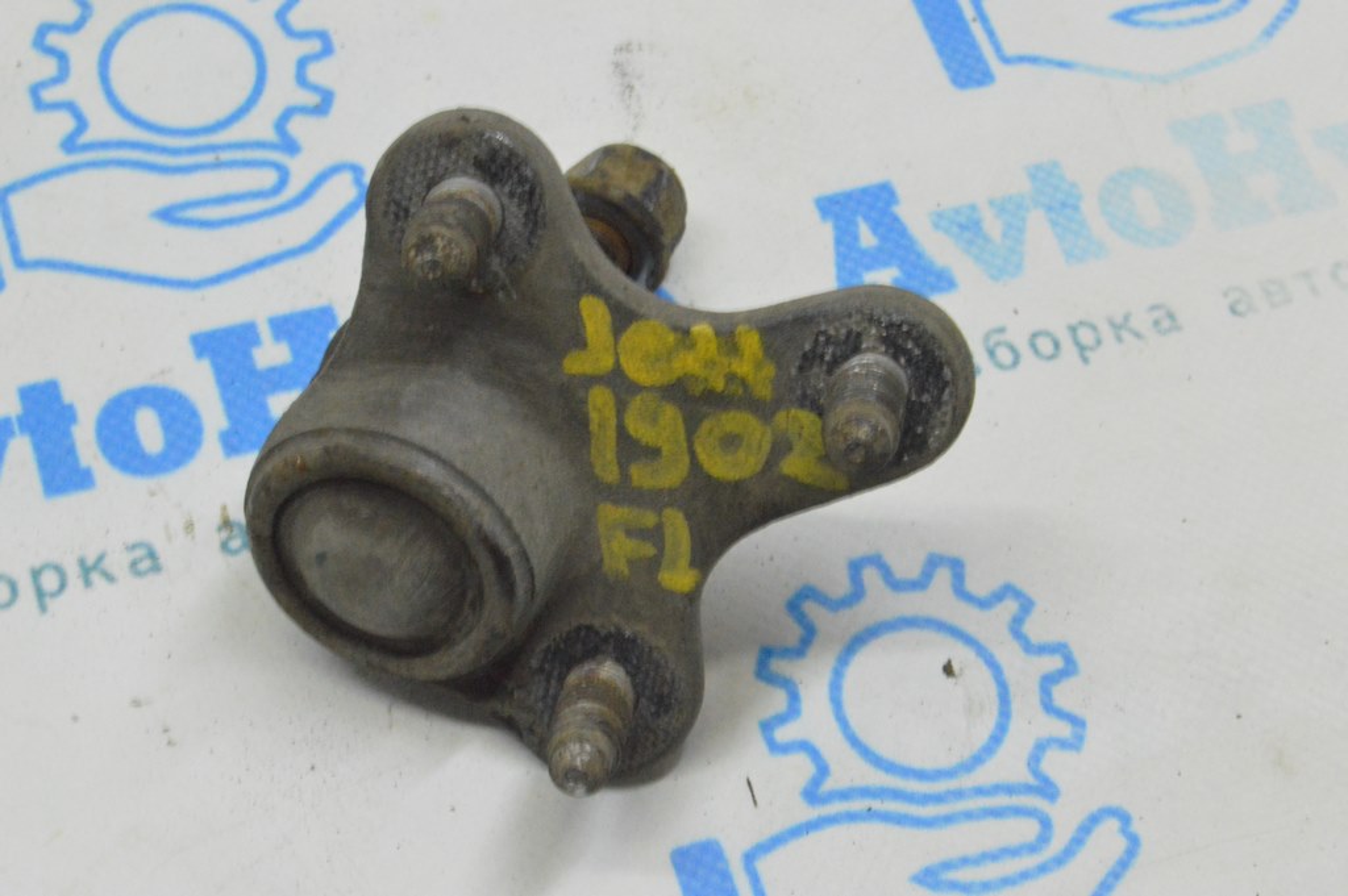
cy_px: 448
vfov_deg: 16.5
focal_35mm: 82
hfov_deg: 24.6
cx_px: 674
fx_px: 3087
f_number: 20
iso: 6400
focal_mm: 55
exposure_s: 1/20
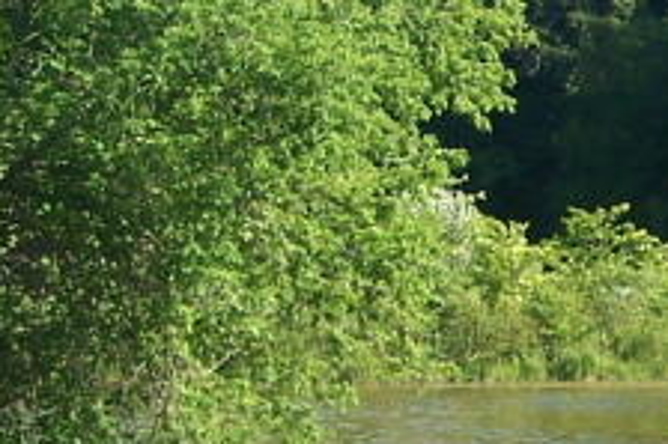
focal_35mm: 181
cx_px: 1187
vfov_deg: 7.6
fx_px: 3356
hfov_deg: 10.7
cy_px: 167
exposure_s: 1/500
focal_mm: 6.3
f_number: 2.8
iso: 80
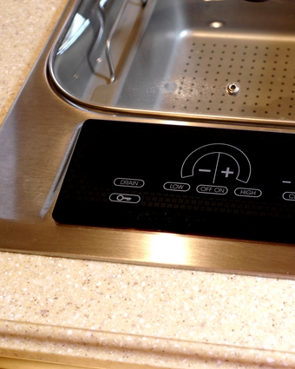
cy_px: 184
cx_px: 239
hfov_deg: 22.8
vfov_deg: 28.7
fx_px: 720
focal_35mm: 66
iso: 400
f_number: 4.5
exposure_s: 1/30
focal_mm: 25
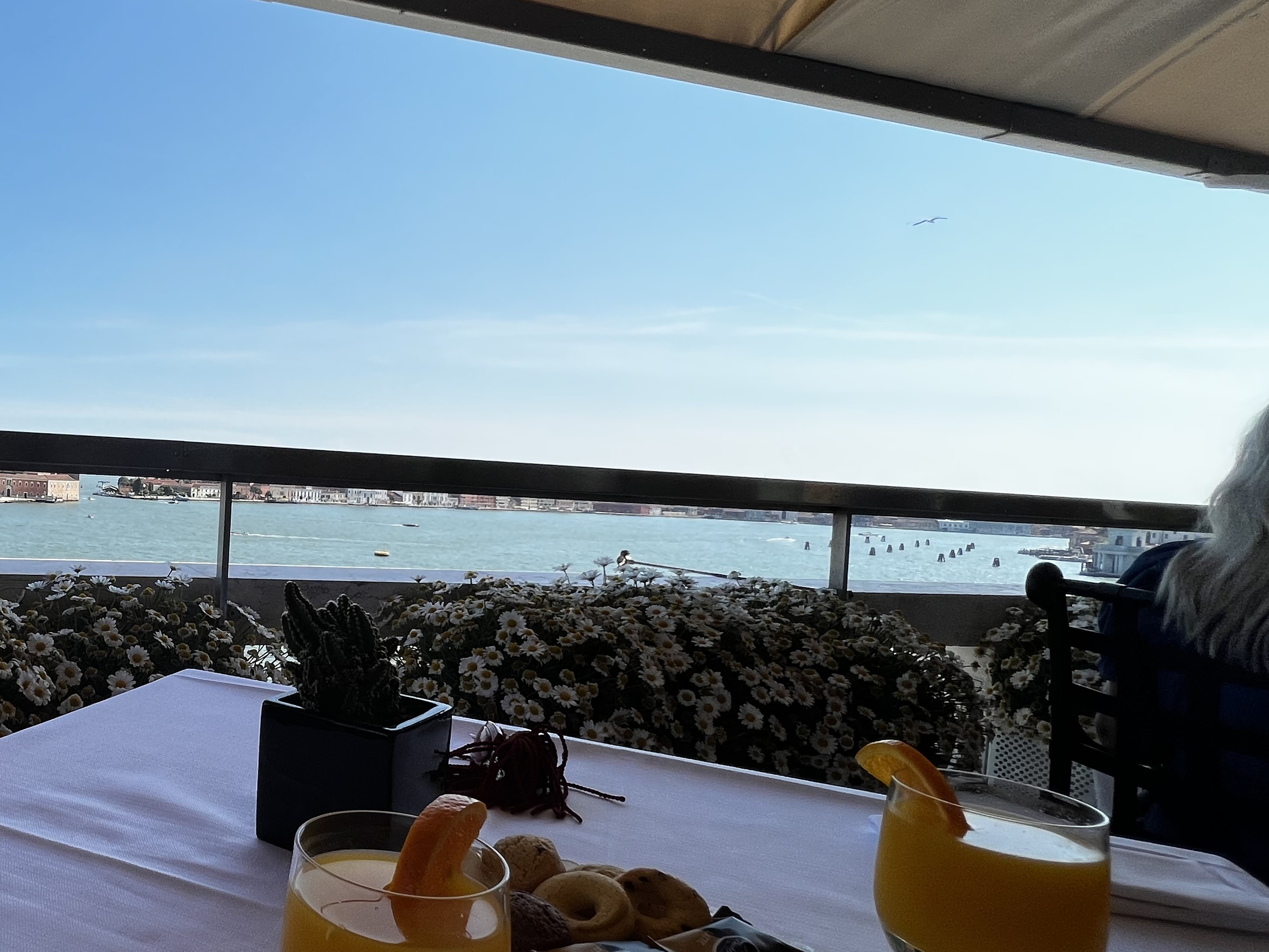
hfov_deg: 63.9
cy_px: 505
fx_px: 843
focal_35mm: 23
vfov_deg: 58.8
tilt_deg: -2.1
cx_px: 169
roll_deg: -2.8
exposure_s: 1/2222
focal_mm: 1.57
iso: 32
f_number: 1.8
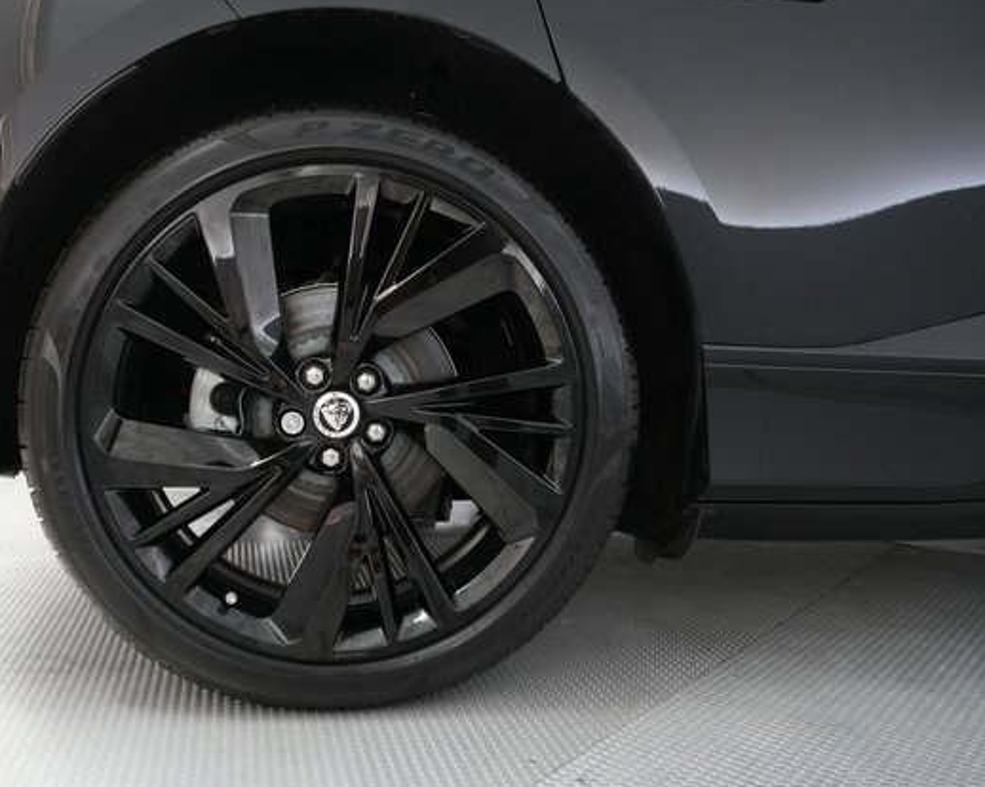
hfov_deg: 59.8
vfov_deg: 49.9
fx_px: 845
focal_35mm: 29
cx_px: 378
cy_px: 397
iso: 2500
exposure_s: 1/50
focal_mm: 25
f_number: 4.5
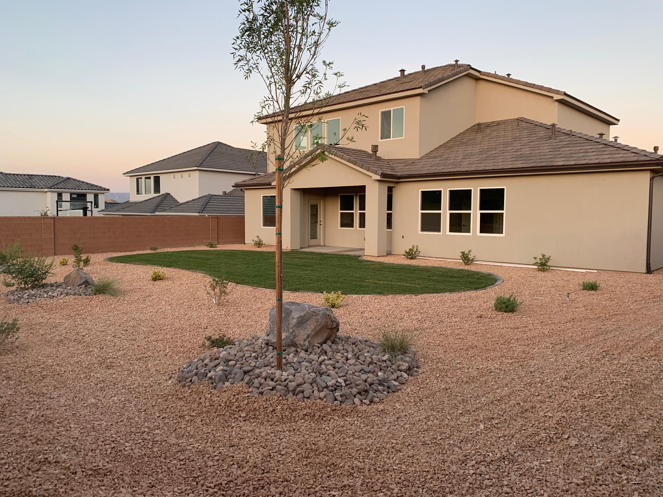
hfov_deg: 67.3
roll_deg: -0.9
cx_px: 332
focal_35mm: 26
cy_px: 248
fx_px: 498
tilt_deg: -3.7
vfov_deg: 53.1
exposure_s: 1/121
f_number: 1.8
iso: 64
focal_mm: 4.25
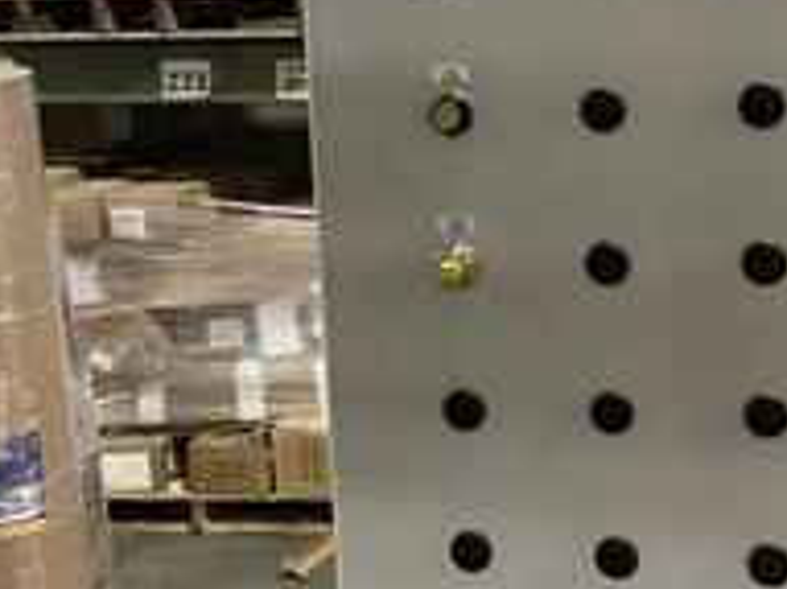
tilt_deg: -9.8
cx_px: 474
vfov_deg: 22.5
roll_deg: +0.8
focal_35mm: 65
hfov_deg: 29.8
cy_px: 231
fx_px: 1477
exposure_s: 1/30
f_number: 2.4
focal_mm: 3.3
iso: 640
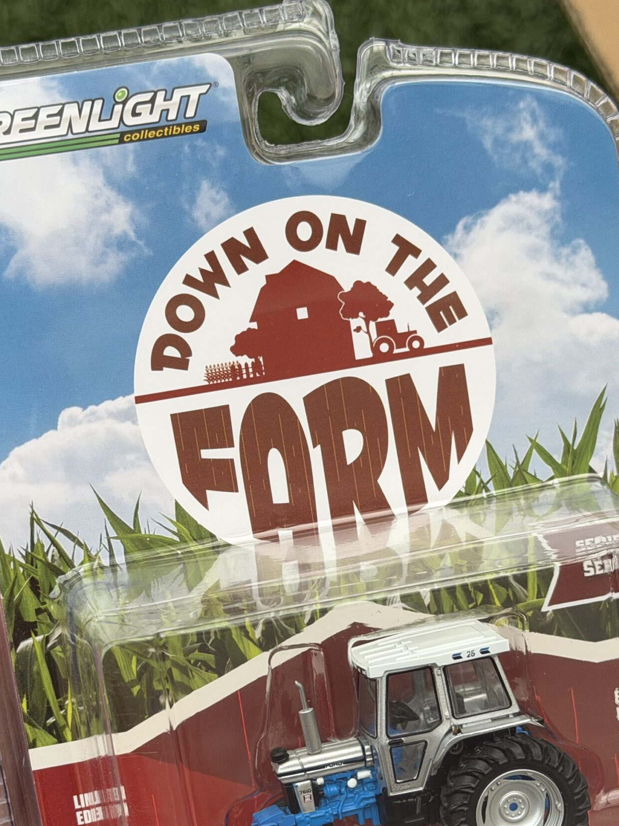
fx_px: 1765
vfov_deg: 26.2
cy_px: 530
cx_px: 295
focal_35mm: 74
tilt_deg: -59.6
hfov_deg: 19.9
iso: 100
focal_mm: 6.76
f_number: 1.78
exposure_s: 1/90
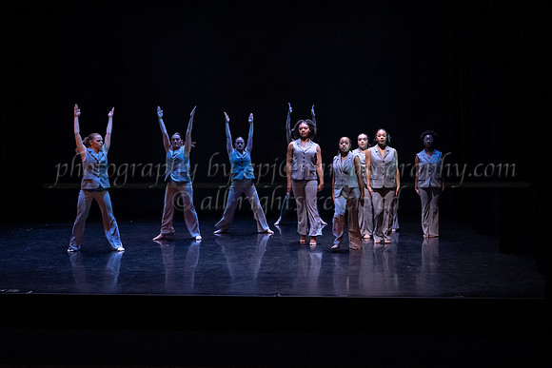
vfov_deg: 29.3
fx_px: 704
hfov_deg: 42.7
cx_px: 319
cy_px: 186
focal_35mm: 46
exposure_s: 1/320
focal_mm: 36
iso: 4000
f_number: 4
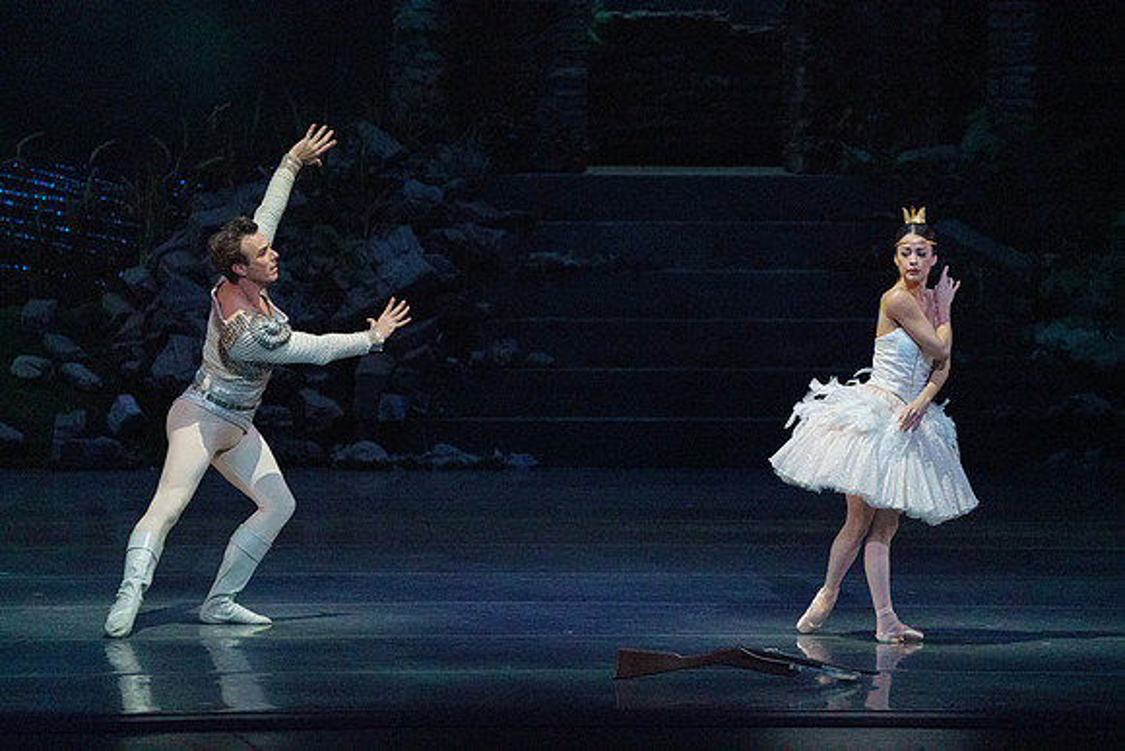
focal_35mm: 309
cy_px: 376
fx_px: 9658
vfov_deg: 4.5
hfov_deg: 6.7
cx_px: 562
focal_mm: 309
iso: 8000
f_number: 5.6
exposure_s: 1/320
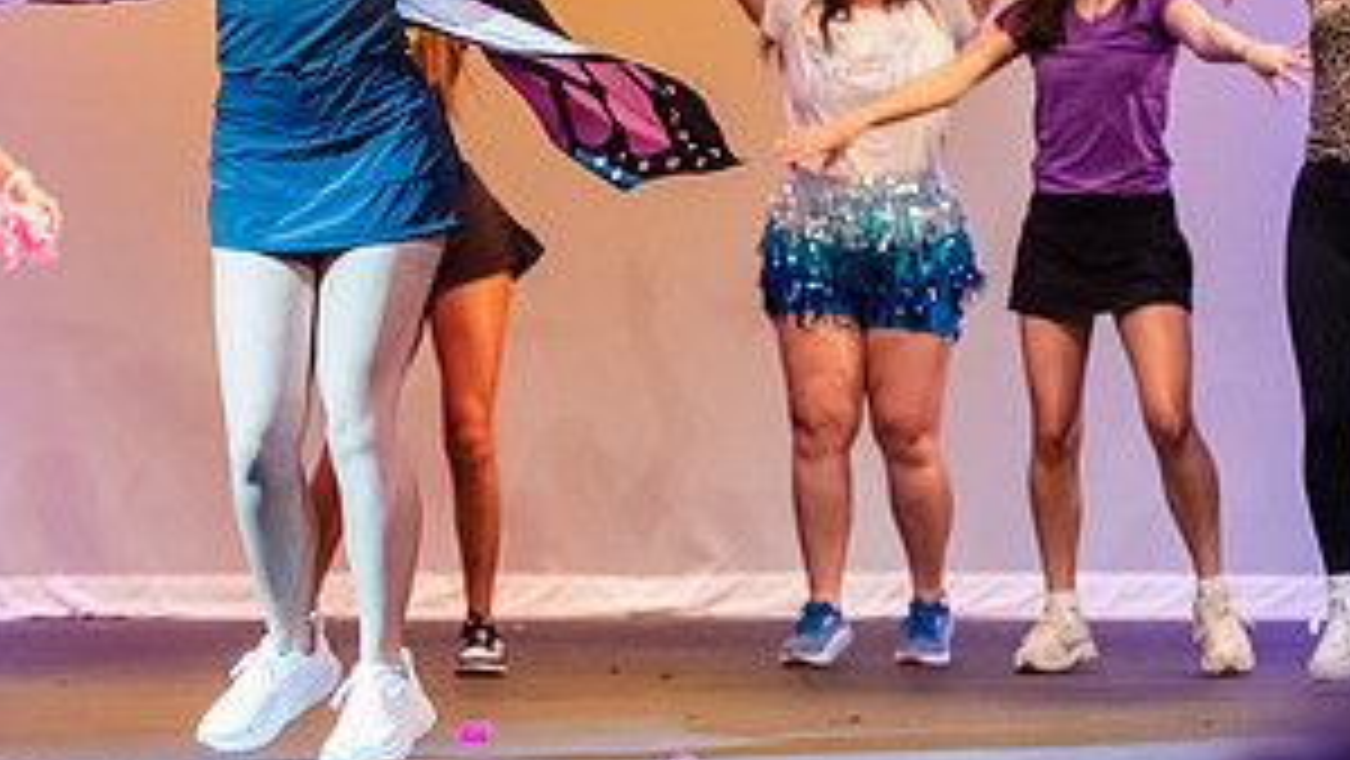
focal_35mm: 174
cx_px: 292
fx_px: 6231
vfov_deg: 6.9
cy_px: -74
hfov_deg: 12.3
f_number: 3.2
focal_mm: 86
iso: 4000
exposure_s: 1/250
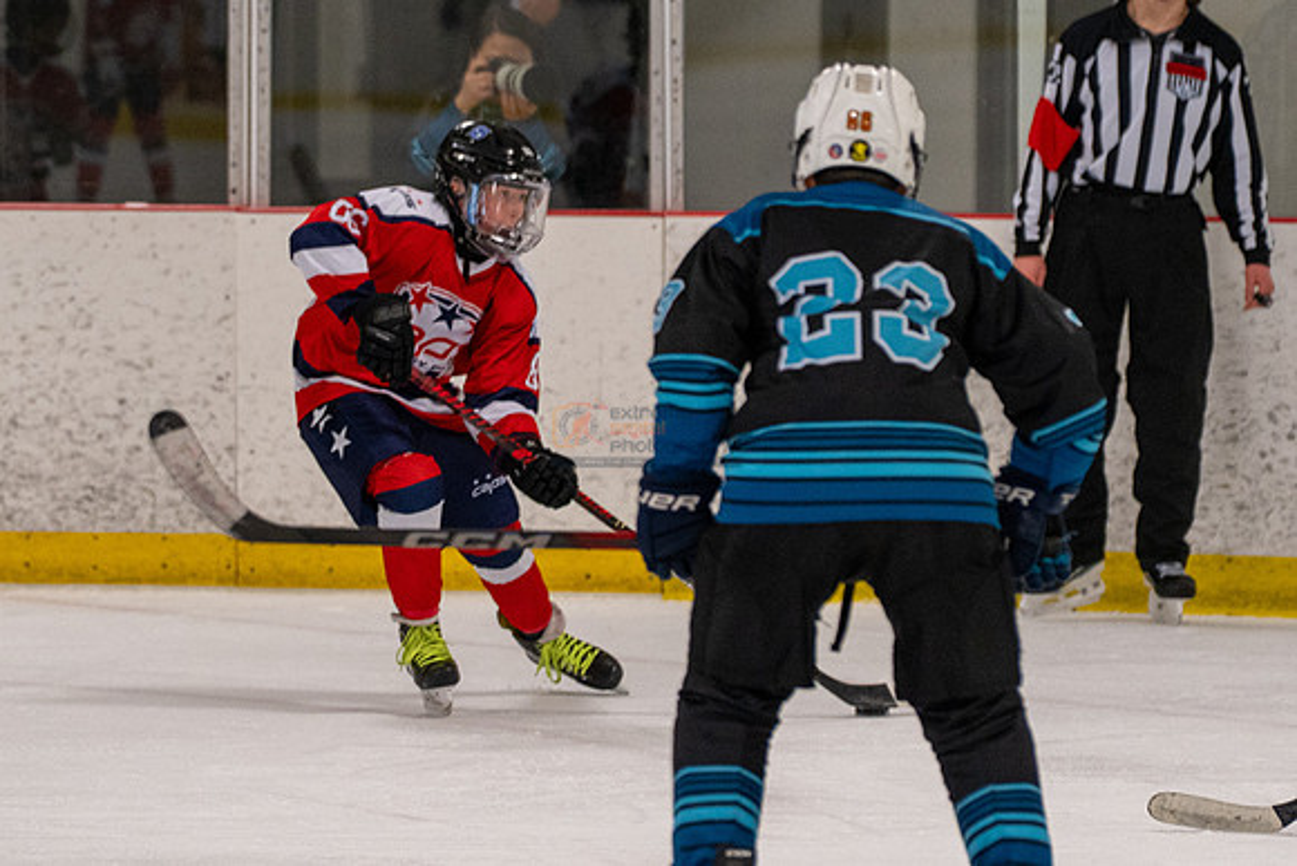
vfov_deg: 4.6
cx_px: 516
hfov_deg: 6.9
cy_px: 336
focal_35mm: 297
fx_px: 10696
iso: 2000
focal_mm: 150
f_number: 3.2
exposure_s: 1/800
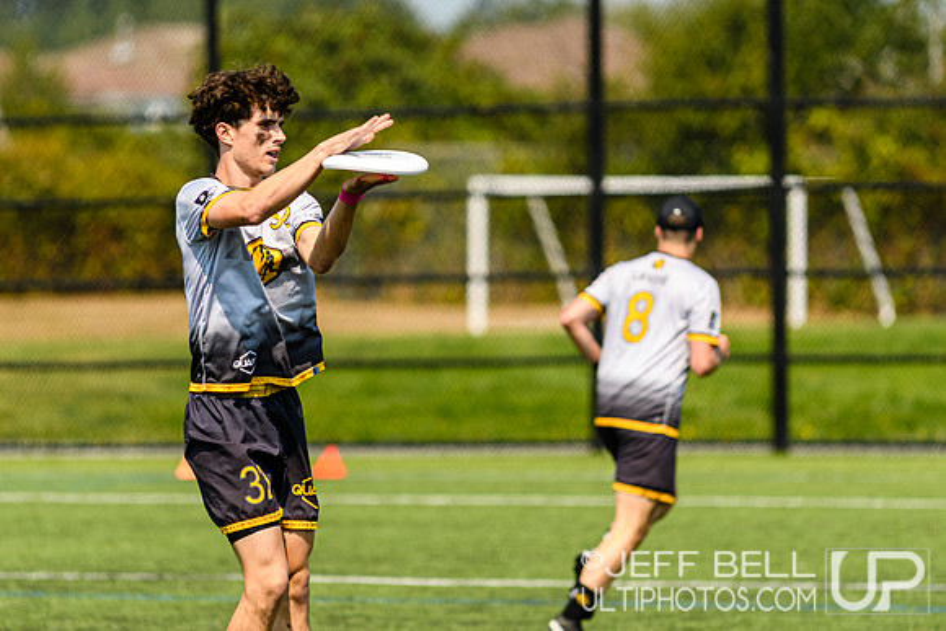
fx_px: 9600
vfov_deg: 3.8
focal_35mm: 365
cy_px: 250
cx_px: 374
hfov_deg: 5.6
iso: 100
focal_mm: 200
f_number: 3.2
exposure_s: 1/1000
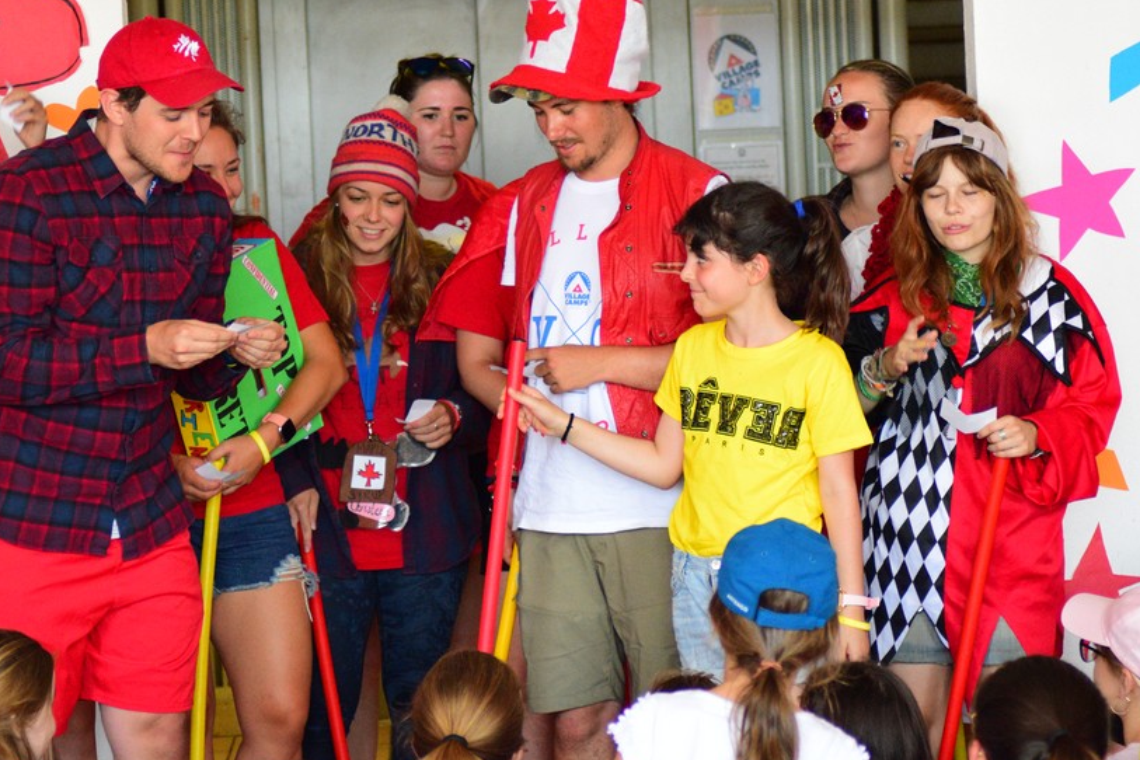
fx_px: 5086
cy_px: 333
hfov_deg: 12.8
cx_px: 468
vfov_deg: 8.5
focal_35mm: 161
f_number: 4
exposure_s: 1/250
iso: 3200
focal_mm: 85
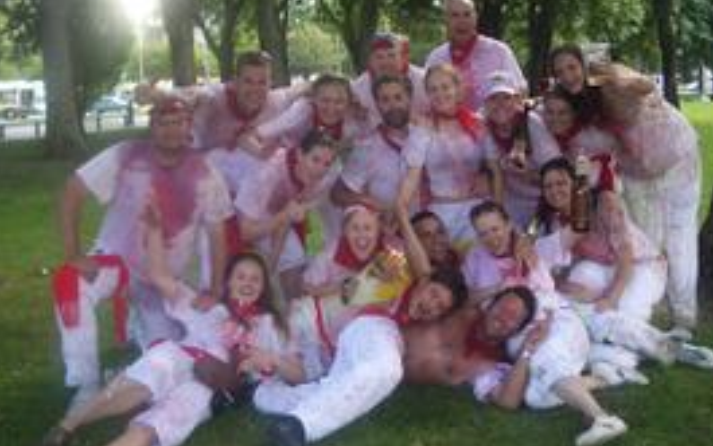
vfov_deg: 26.4
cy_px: 222
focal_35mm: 49
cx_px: 406
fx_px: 953
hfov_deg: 40.9
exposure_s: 1/60
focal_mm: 5.8
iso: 100
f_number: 2.6
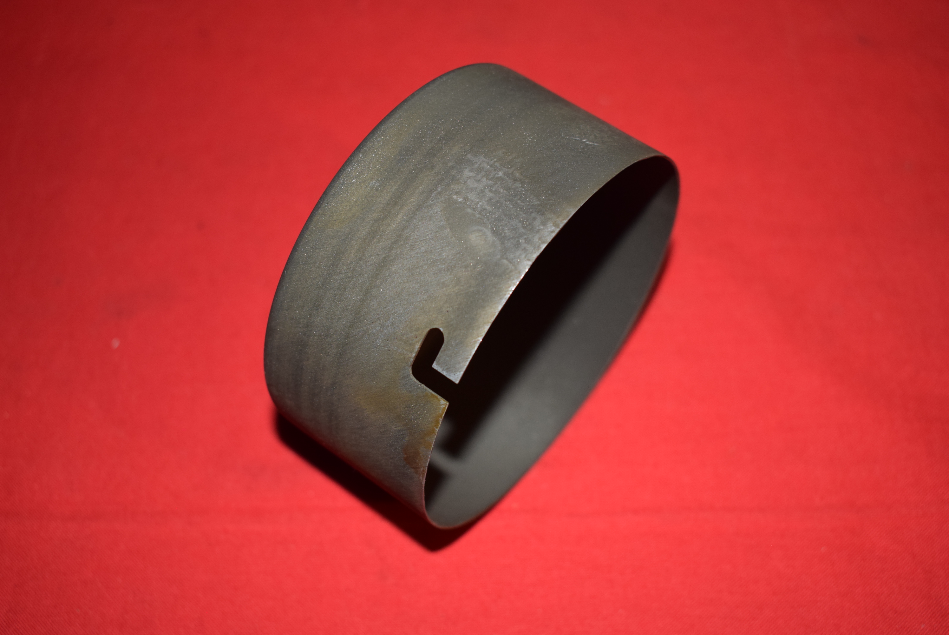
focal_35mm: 48
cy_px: 318
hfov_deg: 41.1
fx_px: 1266
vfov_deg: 28.1
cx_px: 474
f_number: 5
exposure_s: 1/125
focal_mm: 32
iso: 640
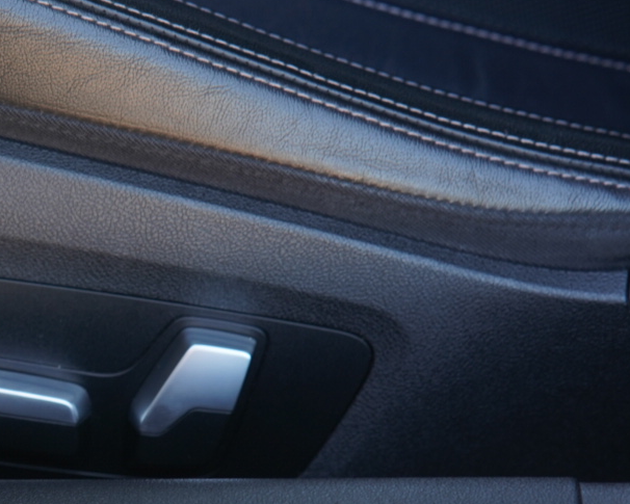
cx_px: -138
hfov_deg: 9.0
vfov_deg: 7.3
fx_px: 3972
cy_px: 421
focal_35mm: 213
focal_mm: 85
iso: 320
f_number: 4
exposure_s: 1/100
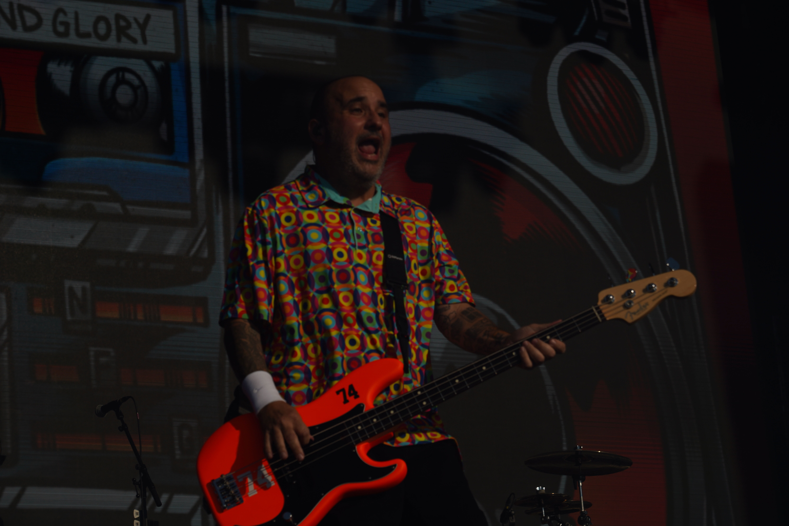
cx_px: 394
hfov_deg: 19.5
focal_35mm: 105
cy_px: 263
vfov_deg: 13.0
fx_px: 2301
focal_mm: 105
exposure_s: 1/2000
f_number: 8
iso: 100
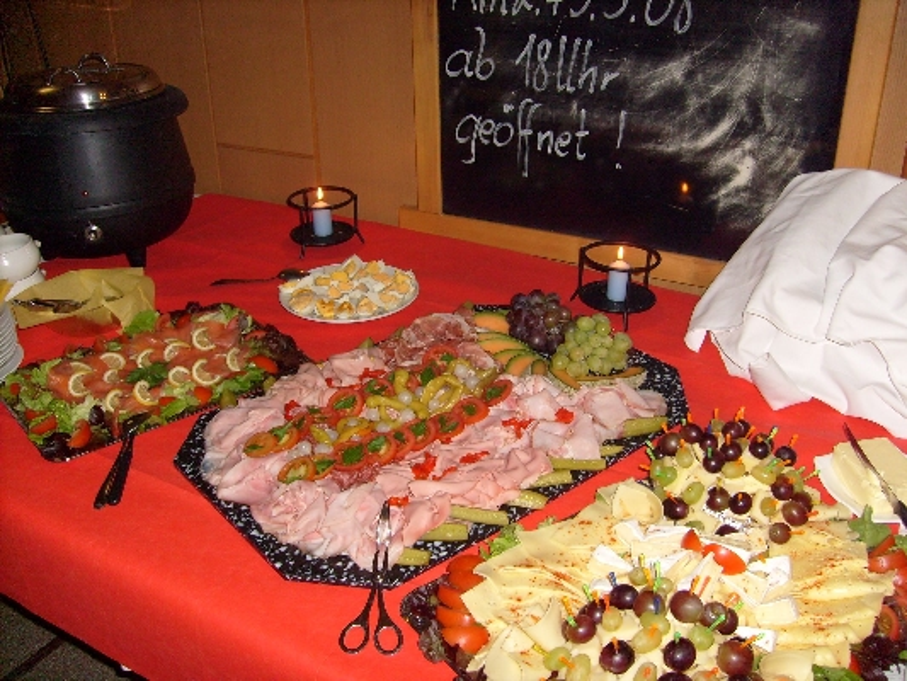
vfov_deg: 40.7
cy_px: 340
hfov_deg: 52.6
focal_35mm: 35
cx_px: 454
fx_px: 917
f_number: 2.8
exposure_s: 1/45
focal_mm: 5.8
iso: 100
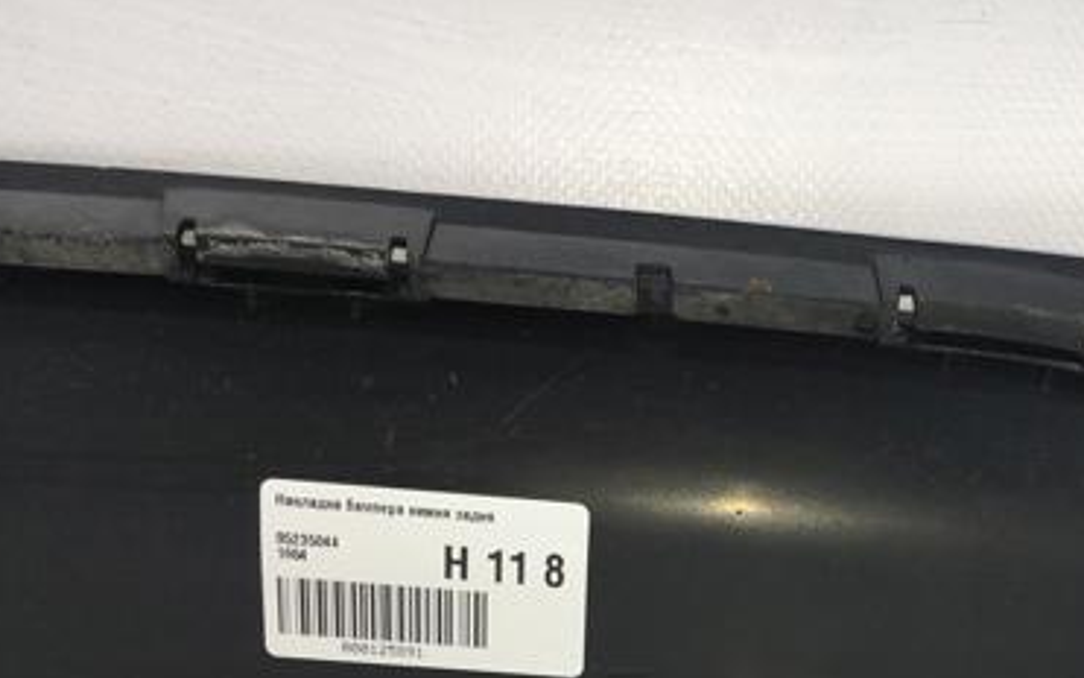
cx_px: 841
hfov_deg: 37.1
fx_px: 1566
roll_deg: -1.6
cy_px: 698
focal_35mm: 53
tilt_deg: -13.5
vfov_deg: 23.3
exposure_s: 1/191
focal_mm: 4.15
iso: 25
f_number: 2.2
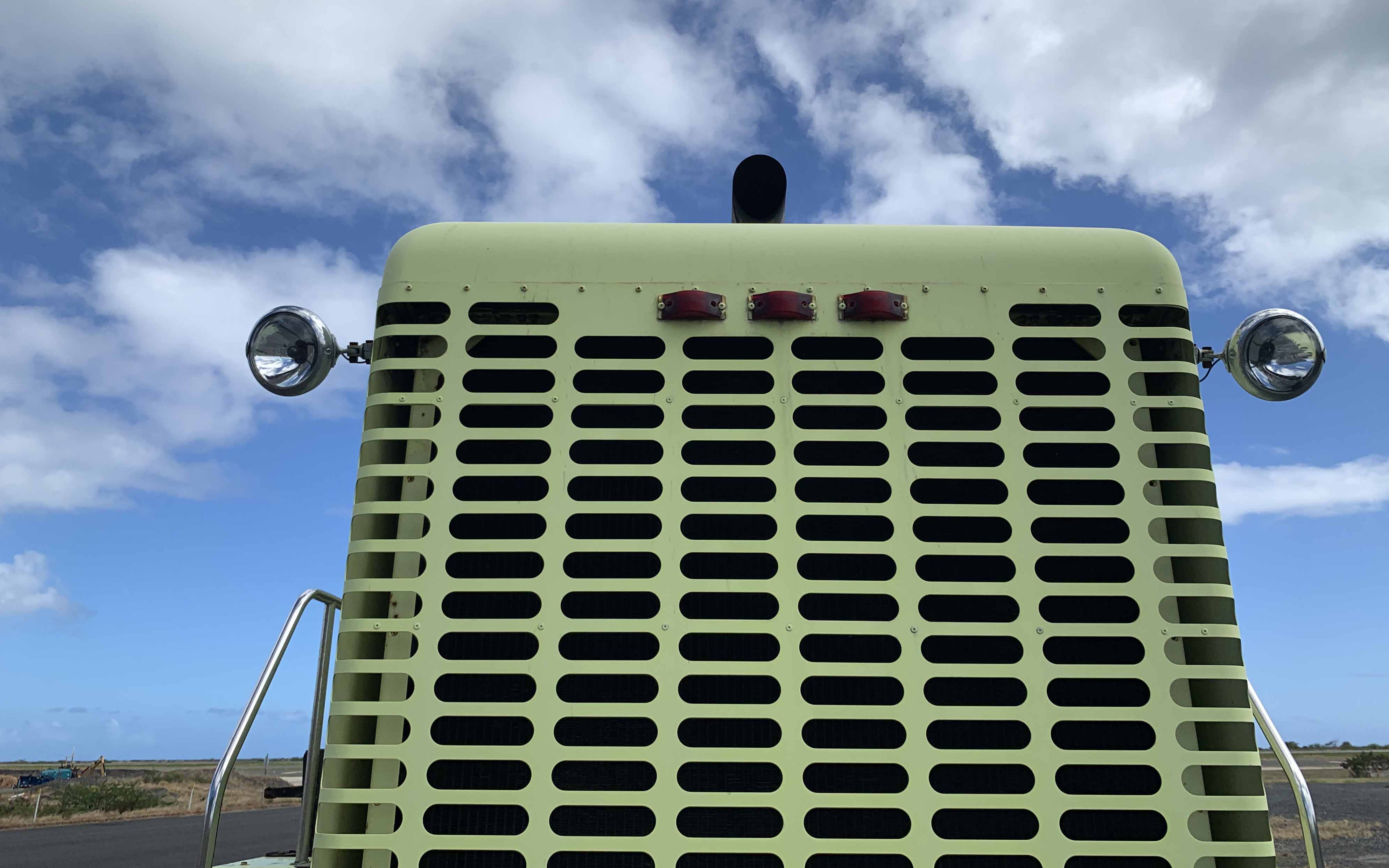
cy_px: 378
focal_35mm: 28
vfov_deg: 44.4
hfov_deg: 66.5
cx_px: 694
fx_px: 1060
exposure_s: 1/3521
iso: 25
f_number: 1.8
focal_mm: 4.25
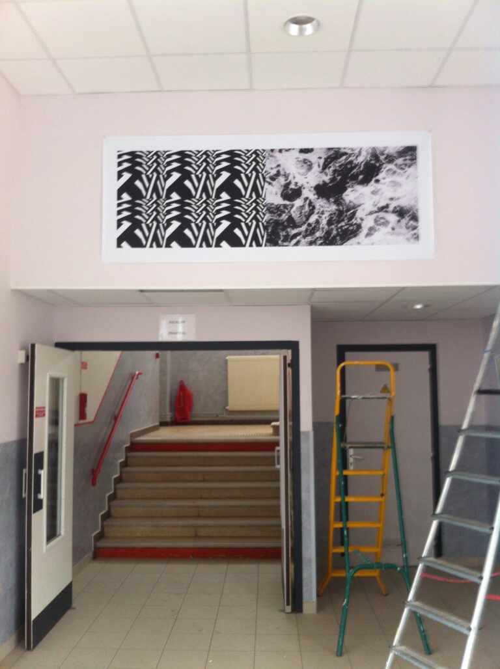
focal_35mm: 35
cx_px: 250
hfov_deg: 40.6
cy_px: 334
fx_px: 676
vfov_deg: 52.7
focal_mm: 3.85
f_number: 2.8
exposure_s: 1/15
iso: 80
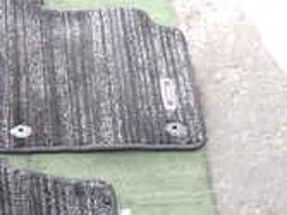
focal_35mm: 90
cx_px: -21
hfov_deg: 20.8
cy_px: 289
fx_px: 746
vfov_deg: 15.5
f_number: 2
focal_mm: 4.5
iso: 640
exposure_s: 1/30
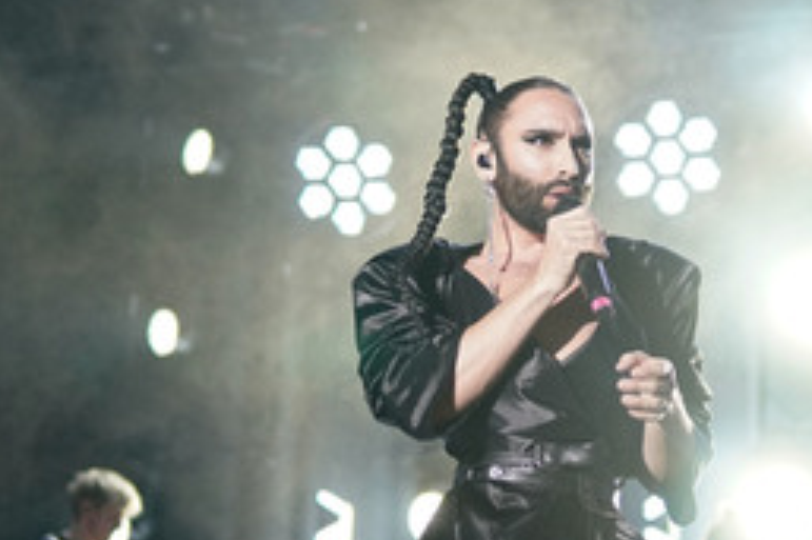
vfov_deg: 17.1
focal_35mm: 79
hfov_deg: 25.5
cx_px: 548
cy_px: 429
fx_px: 1781
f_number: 1.4
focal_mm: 30
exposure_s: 1/800
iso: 1250
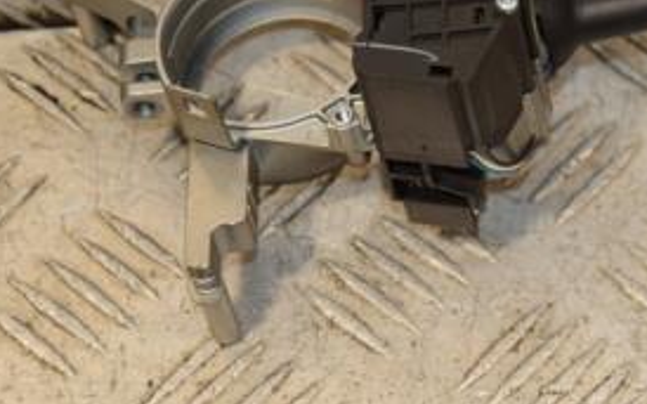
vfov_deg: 6.7
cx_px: 659
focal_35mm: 194
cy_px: -21
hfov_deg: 10.7
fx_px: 3419
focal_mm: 58
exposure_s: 1/160
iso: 800
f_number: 5
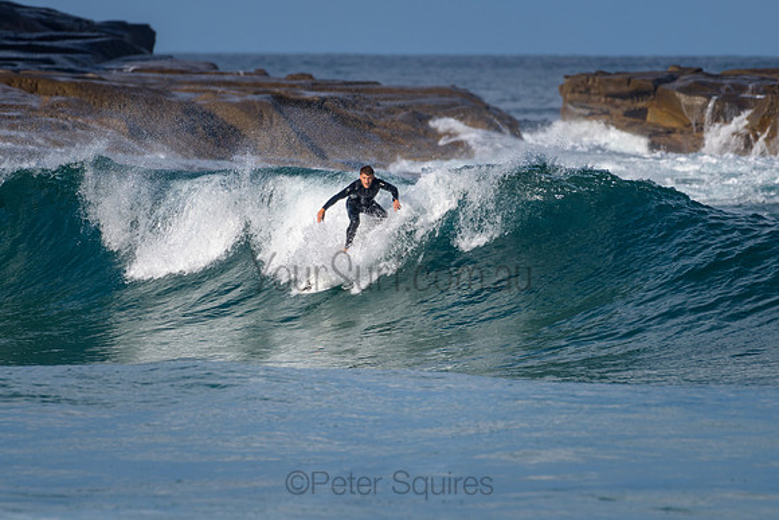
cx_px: 390
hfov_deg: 3.4
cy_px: 260
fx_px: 13252
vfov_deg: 2.2
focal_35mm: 612
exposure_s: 1/2000
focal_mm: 500
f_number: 5.6
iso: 200
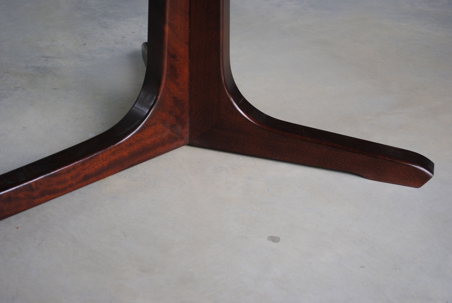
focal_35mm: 52
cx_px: 226
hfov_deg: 37.8
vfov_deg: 25.9
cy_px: 152
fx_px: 661
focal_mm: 35
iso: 200
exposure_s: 1/30
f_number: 5
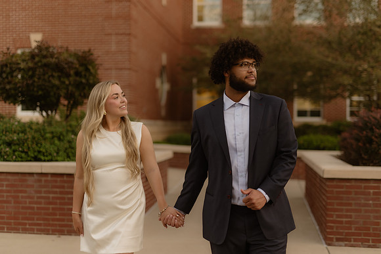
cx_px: 190
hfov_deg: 39.6
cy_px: 127
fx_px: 529
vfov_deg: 27.0
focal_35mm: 50
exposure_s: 1/320
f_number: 1.4
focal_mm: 50
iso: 250
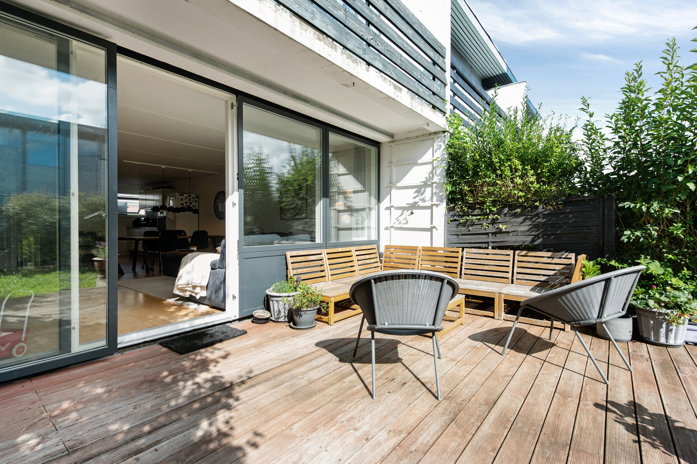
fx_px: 329
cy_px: 232
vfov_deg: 70.4
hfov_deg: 93.3
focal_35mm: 17
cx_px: 348
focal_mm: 17
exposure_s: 1/160
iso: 320
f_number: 10
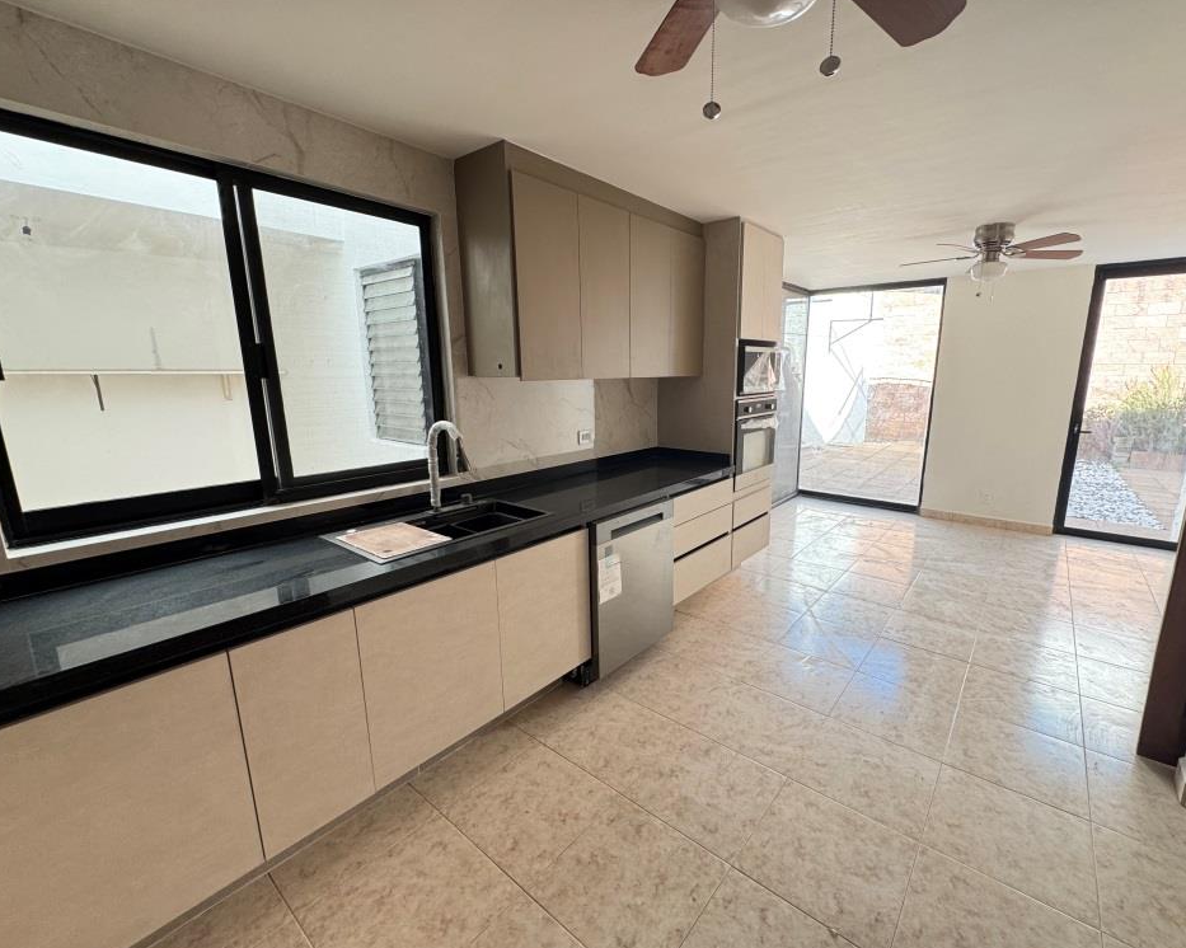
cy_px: 479
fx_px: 526
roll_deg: +0.6
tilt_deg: -12.2
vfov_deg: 84.0
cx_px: 639
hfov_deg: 96.6
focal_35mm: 15
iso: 160
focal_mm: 2.22
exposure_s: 1/99
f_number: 2.2
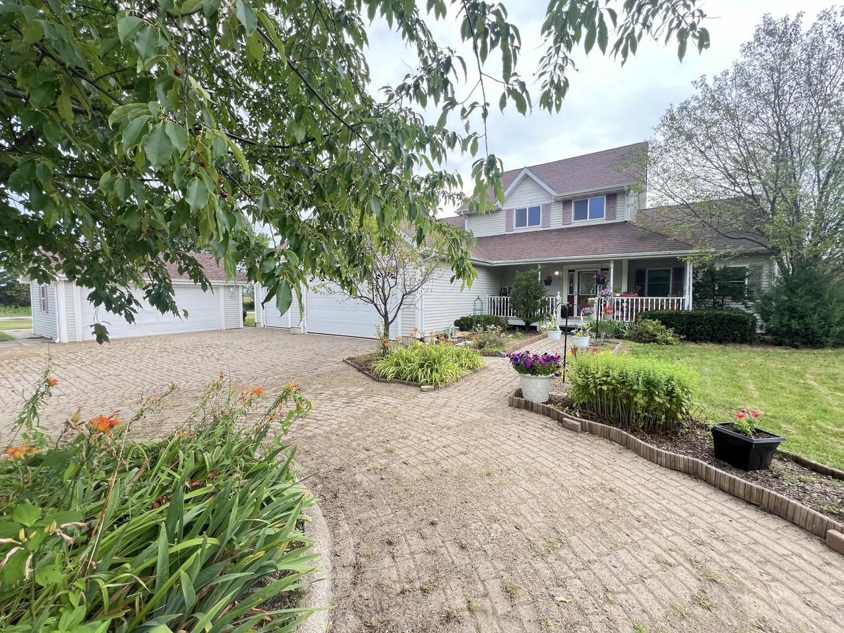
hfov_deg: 106.2
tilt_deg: -2.7
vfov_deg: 89.9
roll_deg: -0.6
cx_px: 422
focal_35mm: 13
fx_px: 317
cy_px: 316
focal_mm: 1.57
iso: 32
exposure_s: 1/210
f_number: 1.8
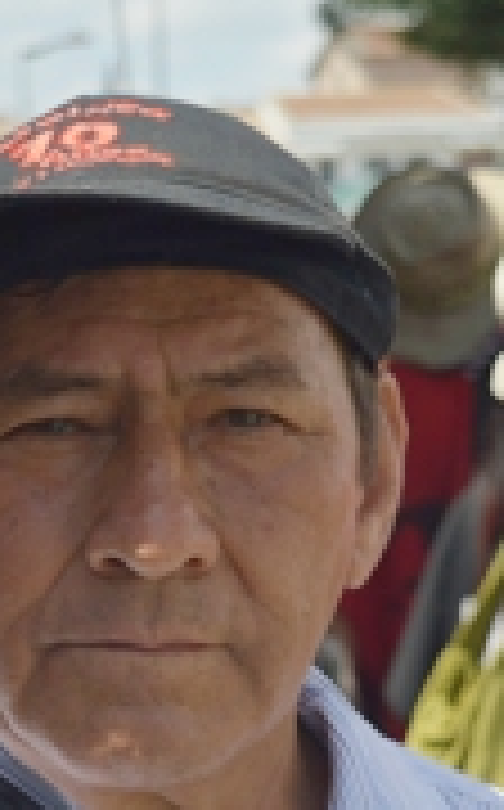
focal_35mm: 136
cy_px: 729
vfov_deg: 15.2
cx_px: 261
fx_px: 2998
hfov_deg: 9.6
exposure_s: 1/800
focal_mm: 32
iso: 100
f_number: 4.5
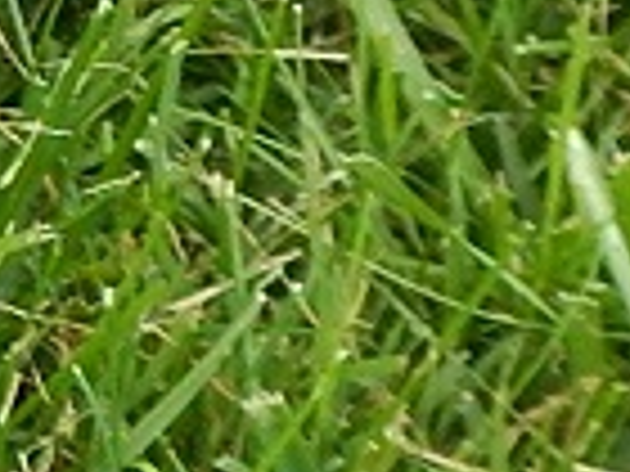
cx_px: -684
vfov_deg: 8.9
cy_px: -333
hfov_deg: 11.1
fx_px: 2912
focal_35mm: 160
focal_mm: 5
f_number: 3.9
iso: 320
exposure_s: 1/250
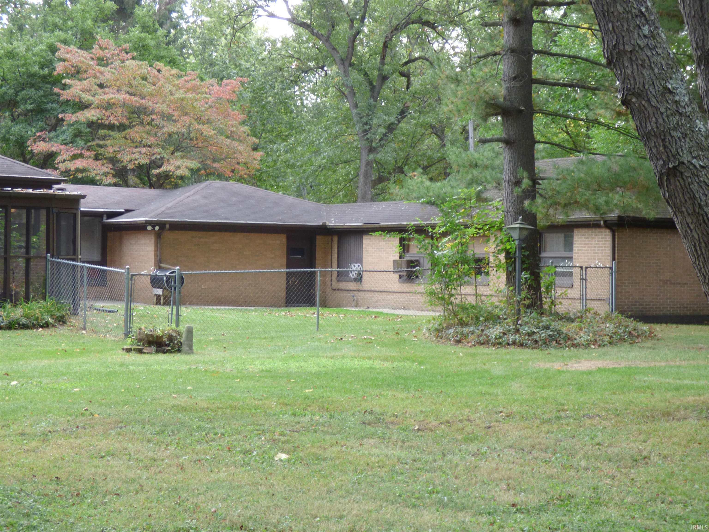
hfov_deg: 29.4
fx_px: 1352
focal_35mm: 66
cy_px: 266
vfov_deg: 22.3
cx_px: 354
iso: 160
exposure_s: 1/60
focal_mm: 11.21
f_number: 4.2
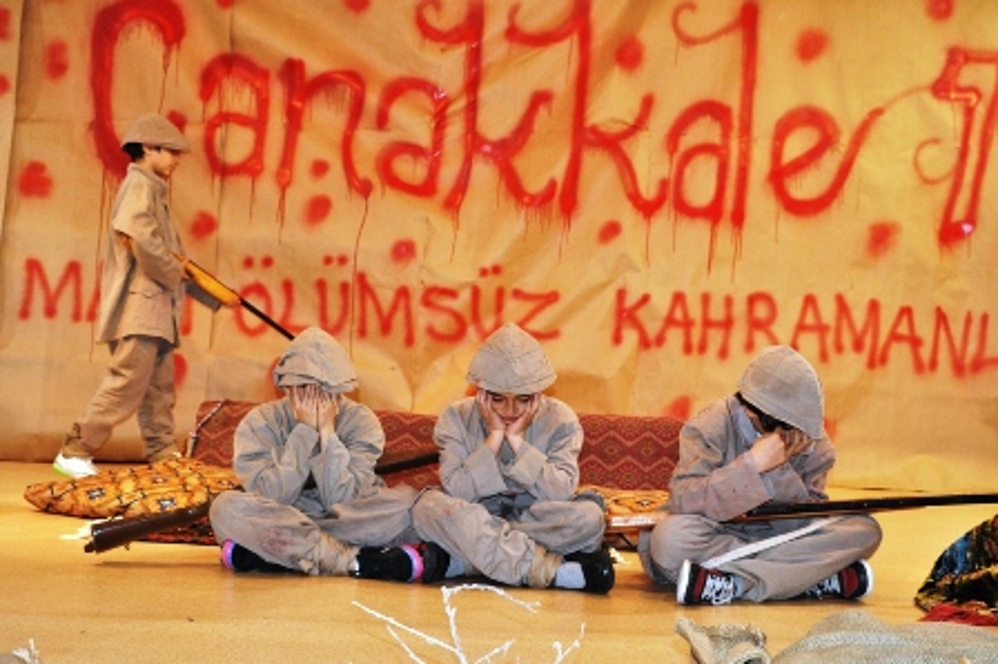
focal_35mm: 52
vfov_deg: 25.7
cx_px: 499
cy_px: 332
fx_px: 1454
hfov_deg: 37.9
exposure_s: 1/60
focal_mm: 35
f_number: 4
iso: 800
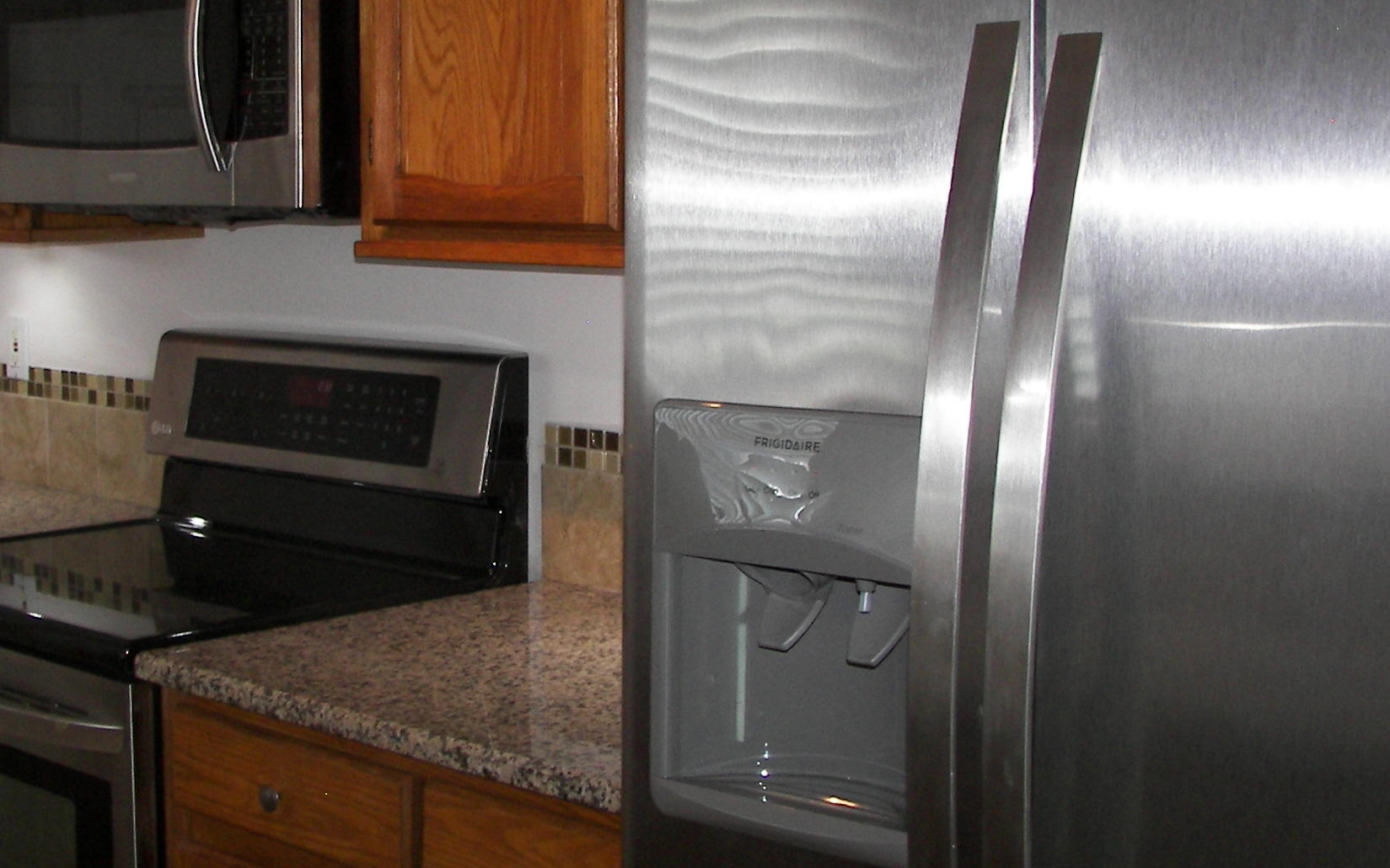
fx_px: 2273
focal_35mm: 60
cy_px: 304
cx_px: 519
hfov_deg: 33.8
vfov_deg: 21.6
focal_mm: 6
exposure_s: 1/30
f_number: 2.8
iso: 100
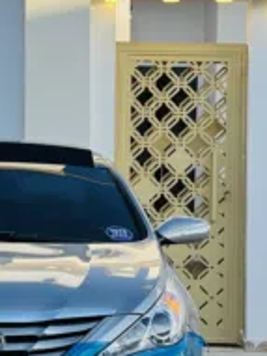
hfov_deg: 9.1
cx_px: -4
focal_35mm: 161
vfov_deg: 12.3
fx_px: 1658
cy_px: 233
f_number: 2.8
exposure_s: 1/219
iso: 25
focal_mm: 9
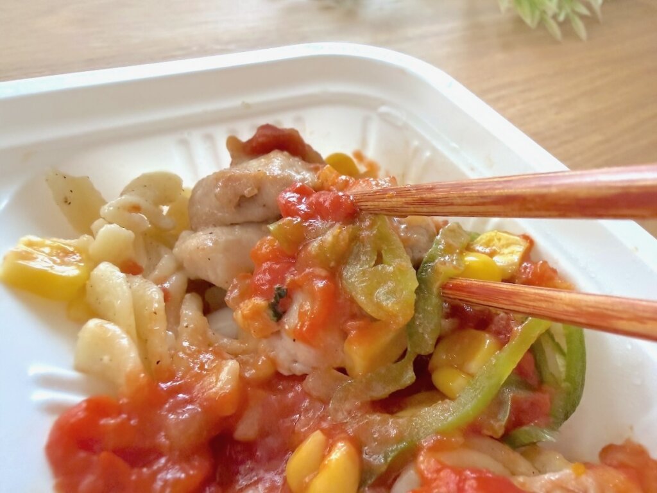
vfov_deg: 56.8
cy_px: 246
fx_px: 456
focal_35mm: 24
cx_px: 328
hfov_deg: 71.6
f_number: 2.2
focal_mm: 2.22
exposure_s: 1/99
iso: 250
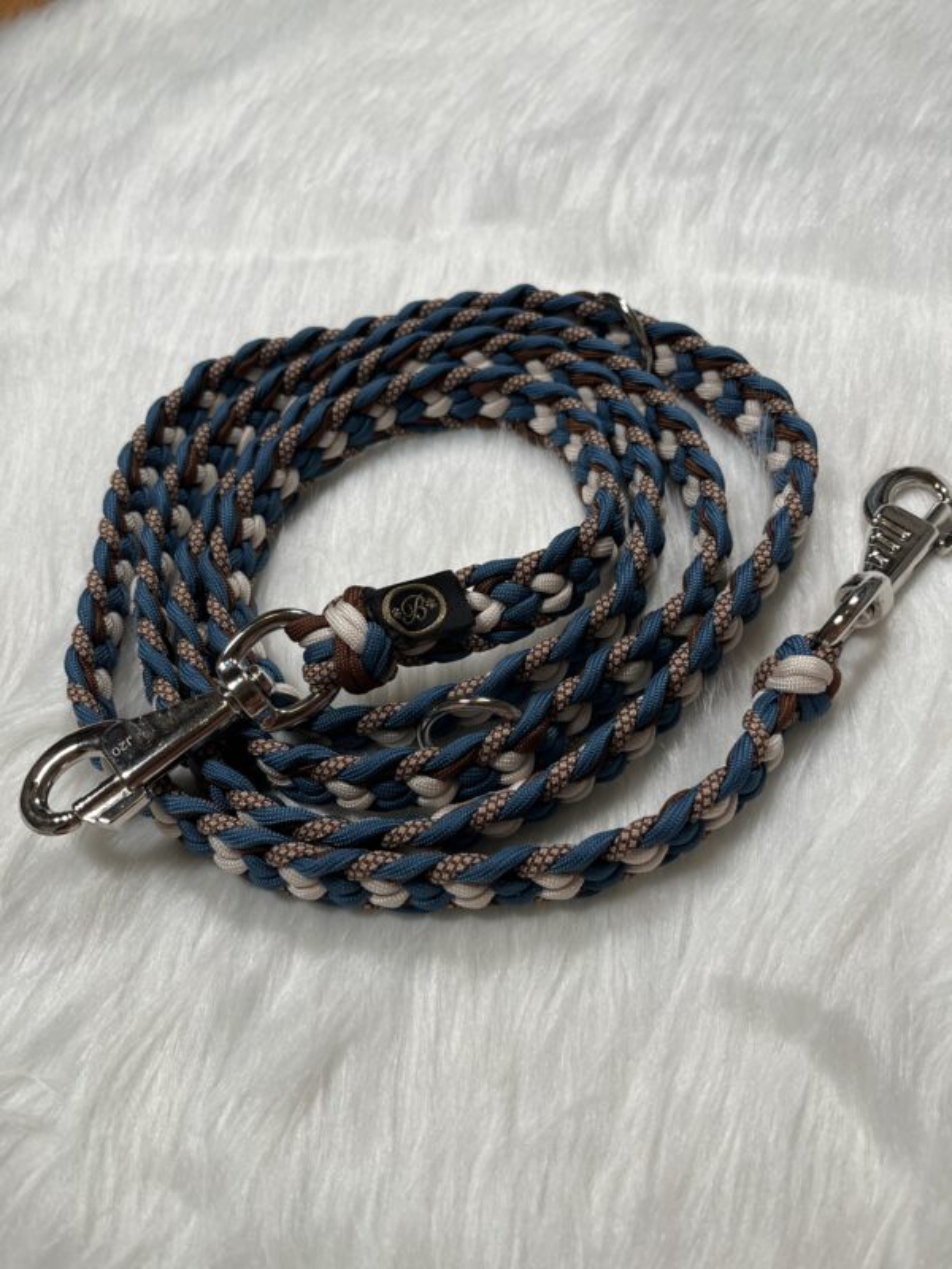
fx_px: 953
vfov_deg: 67.3
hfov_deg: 53.1
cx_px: 476
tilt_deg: -55.0
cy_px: 634
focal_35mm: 26
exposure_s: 1/200
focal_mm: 5.1
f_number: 1.6
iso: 40
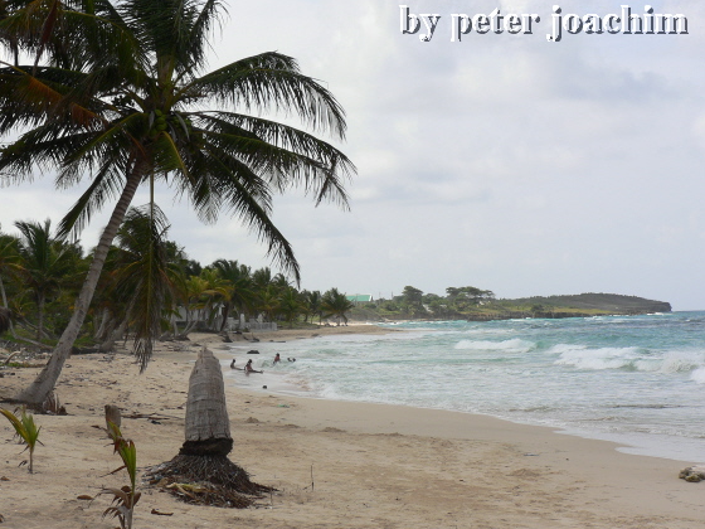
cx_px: 352
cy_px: 264
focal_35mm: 88
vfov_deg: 16.8
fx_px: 1792
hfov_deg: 22.3
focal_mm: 14.9
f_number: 5
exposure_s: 1/400
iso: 64
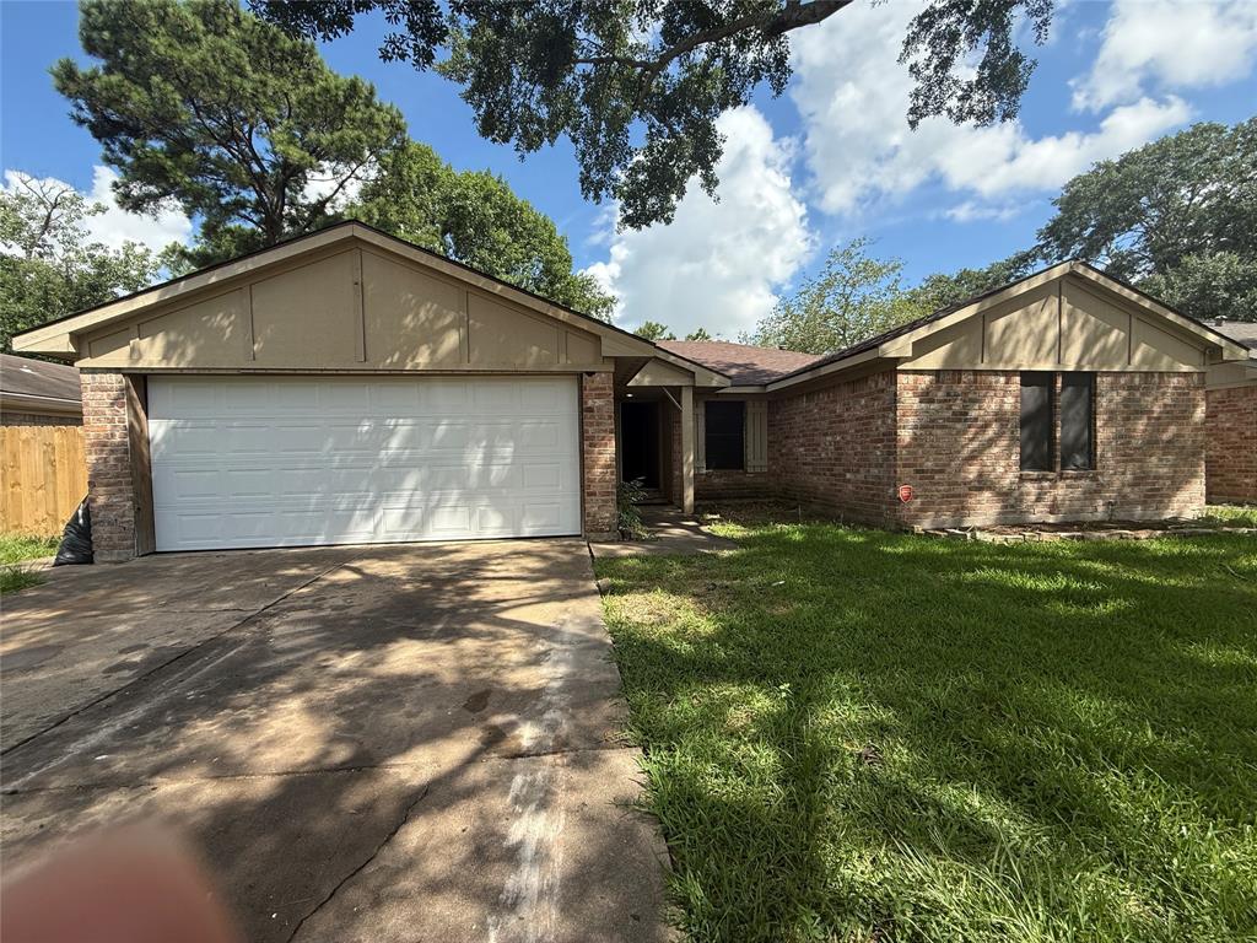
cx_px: 628
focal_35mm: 14
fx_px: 508
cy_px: 472
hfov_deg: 102.1
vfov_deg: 85.7
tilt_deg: -1.1
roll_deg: +0.8
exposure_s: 1/1087
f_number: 2.2
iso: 64
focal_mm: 2.22
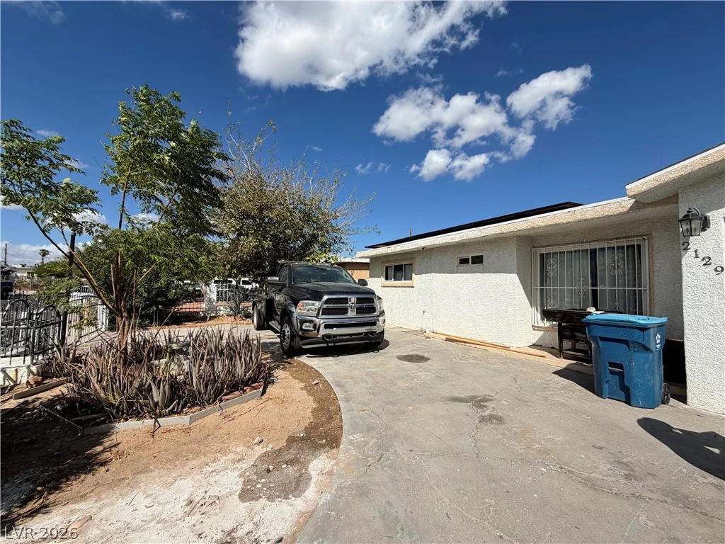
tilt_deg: +2.5
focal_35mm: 14
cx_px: 362
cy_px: 272
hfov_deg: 102.1
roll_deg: -0.5
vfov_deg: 85.7
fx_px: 293
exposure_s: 1/1368
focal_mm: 2.22
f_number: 2.2
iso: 20
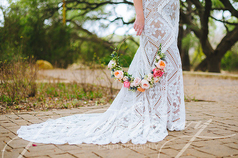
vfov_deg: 25.6
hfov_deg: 37.7
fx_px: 348
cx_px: 124
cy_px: 80
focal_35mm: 53
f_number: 2
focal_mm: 50
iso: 320
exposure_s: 1/400
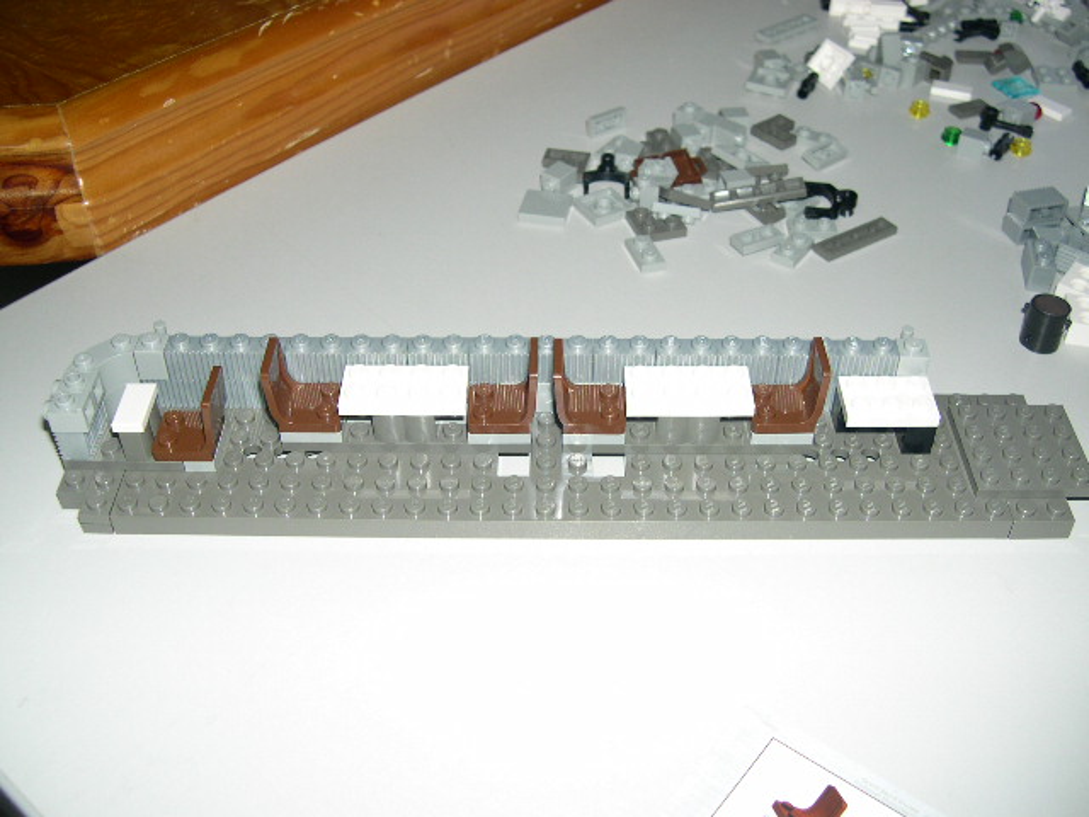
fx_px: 1195
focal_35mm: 38
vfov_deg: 37.7
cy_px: 408
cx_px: 544
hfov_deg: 49.0
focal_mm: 8
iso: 100
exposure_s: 1/60
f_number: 2.8
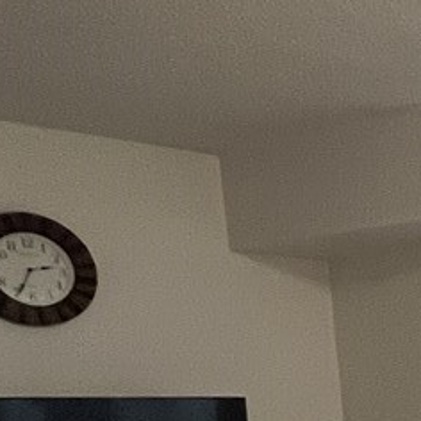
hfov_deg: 14.8
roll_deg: +1.7
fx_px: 1073
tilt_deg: -6.8
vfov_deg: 20.2
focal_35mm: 78
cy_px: 557
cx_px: 990
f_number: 1.8
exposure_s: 1/60
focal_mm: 1.57
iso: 250
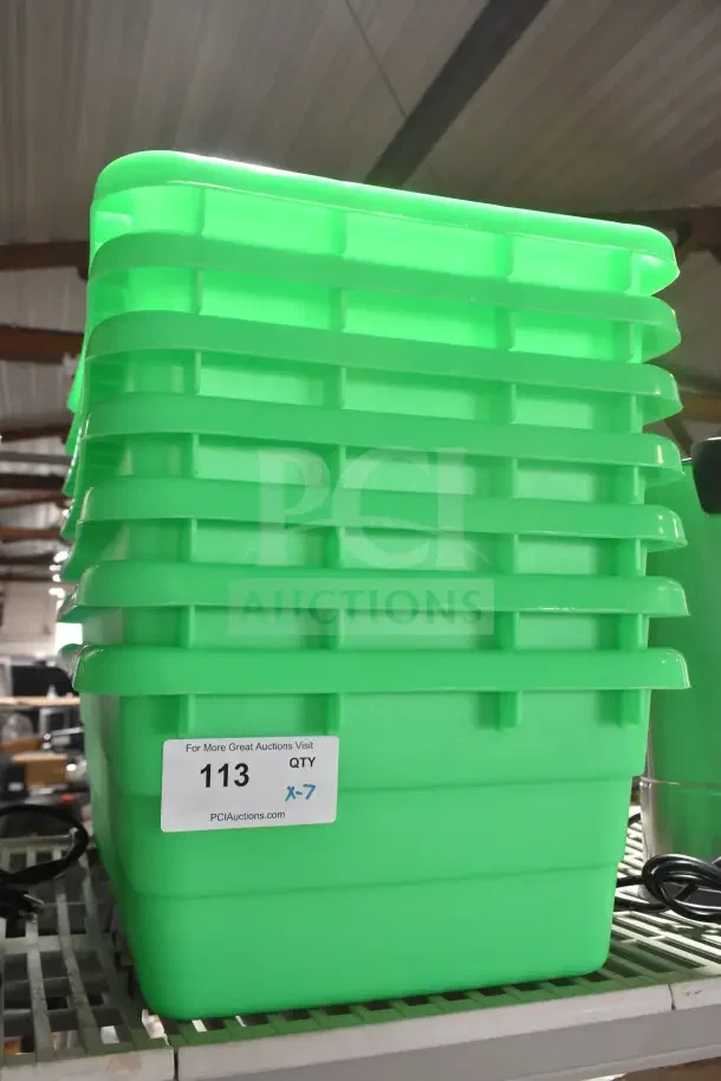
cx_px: 360
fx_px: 991
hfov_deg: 40.0
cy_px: 540
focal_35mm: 33
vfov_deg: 57.2
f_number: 7.1
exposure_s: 1/200
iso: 1600
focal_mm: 22
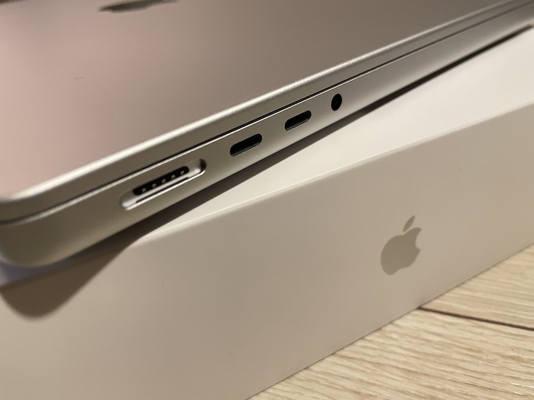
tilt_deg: -31.9
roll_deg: +5.3
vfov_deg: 53.1
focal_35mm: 26
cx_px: 267
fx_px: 401
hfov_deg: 67.3
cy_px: 200
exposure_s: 1/40
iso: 500
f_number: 1.6
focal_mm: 4.2
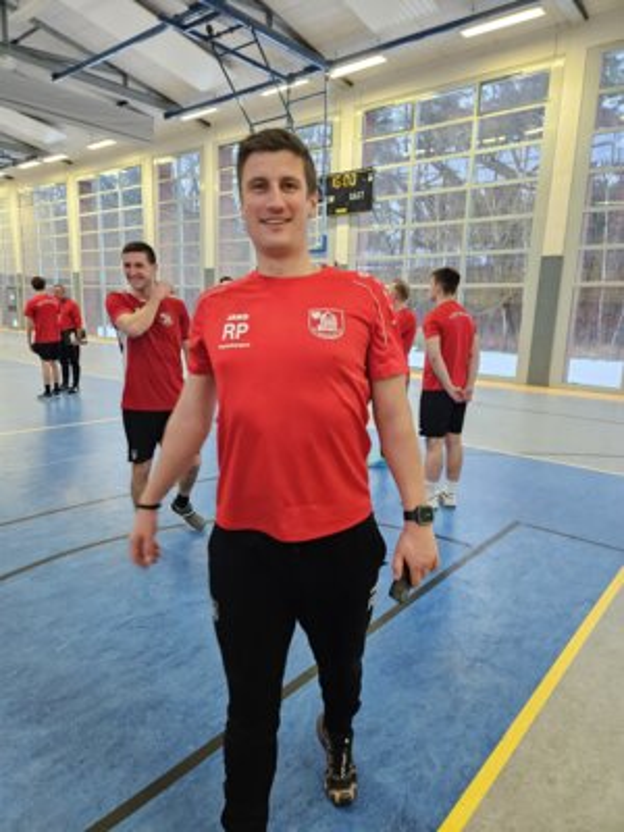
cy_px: 416
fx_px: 553
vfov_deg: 73.9
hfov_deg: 58.9
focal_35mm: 23
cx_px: 312
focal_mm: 5.4
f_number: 1.8
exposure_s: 1/100
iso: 800
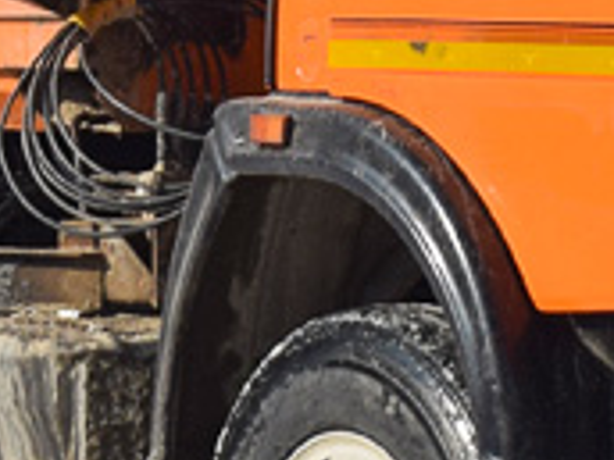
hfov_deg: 4.9
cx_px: 364
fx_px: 7130
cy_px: -349
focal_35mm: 402
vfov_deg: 3.7
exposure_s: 1/800
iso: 100
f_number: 6.3
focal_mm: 40
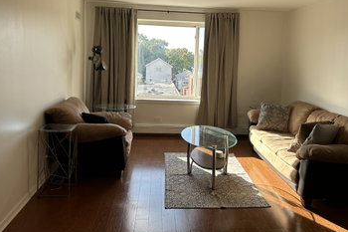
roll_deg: -1.9
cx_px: 191
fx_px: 319
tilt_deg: -5.8
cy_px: 84
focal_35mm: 33
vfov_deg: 39.6
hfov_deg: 57.1
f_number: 1.5
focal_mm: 5.7
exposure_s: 1/427
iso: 50
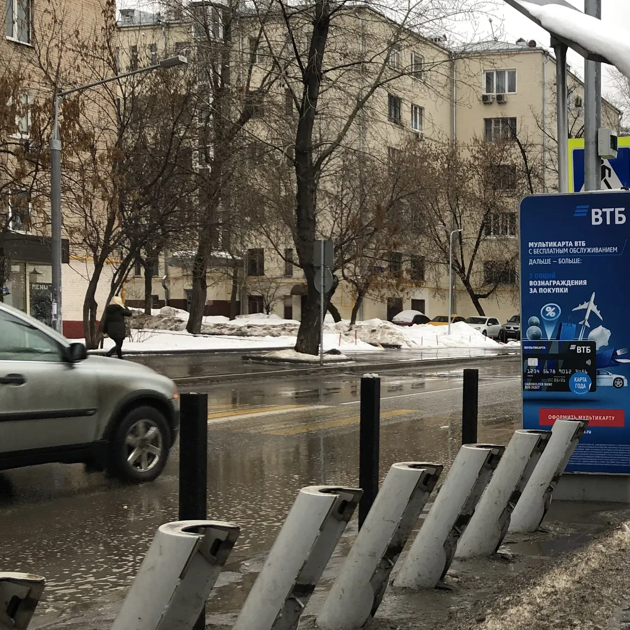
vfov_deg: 33.3
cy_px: 380
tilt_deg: -3.1
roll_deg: -0.6
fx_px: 1050
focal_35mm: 51
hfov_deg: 30.9
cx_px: 632
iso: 40
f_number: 1.8
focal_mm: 4
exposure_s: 1/100
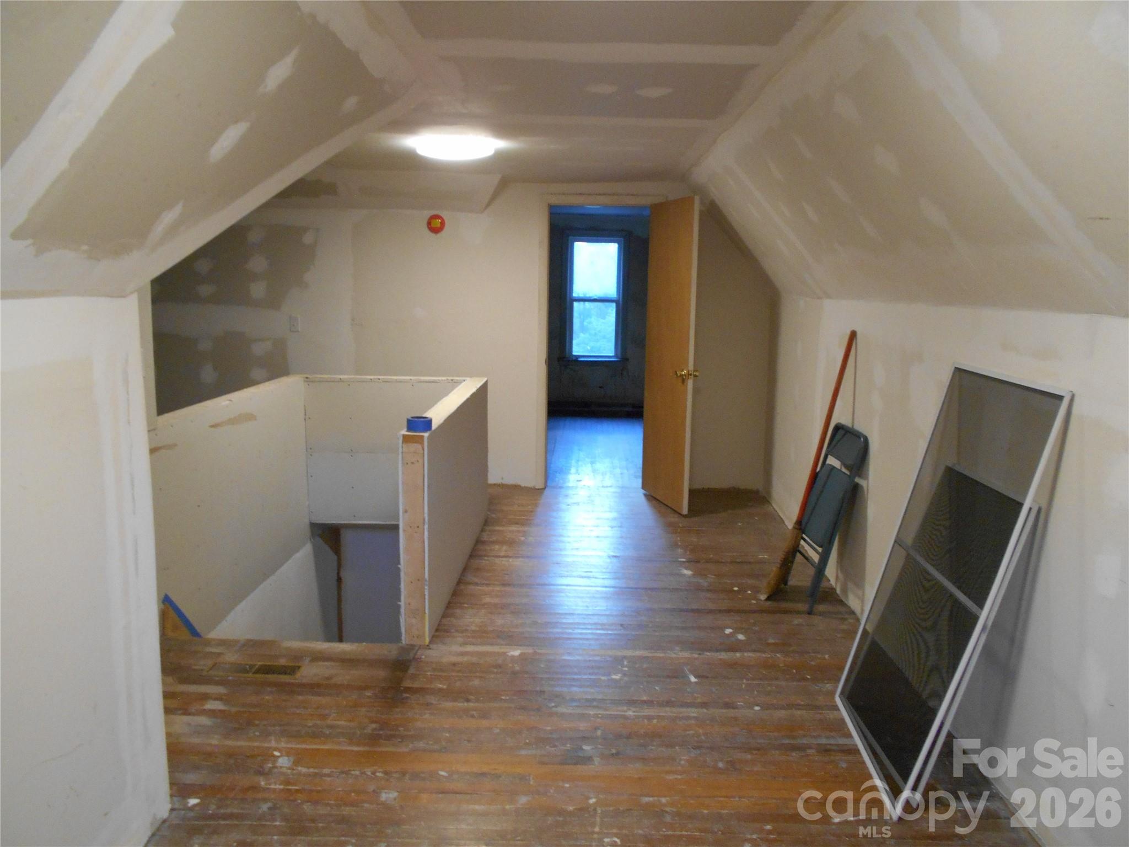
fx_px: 848
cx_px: 564
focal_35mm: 26
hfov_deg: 67.3
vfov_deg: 53.1
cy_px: 424
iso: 400
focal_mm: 4.6
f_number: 3.2
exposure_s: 1/25
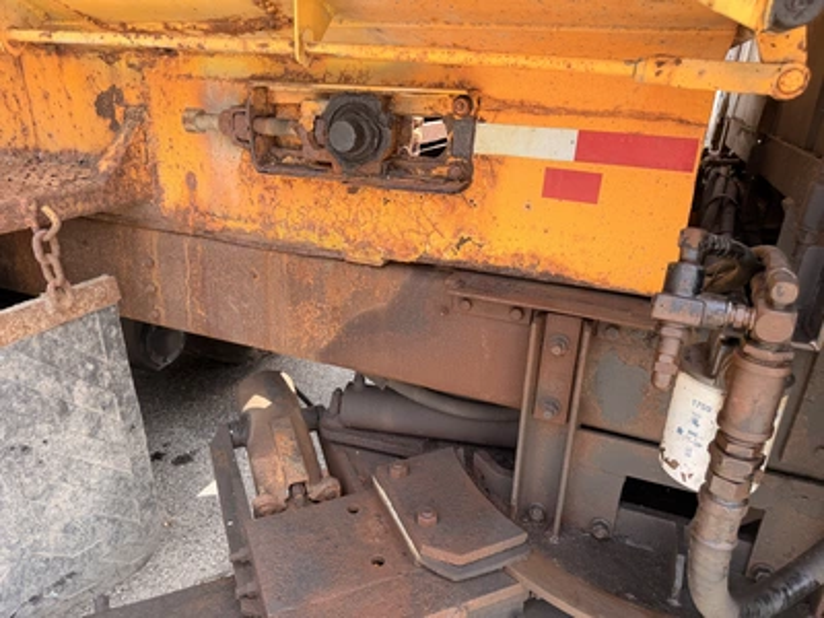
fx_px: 571
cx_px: 412
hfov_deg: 71.6
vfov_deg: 56.8
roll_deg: +1.4
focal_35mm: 24
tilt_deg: -20.4
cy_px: 309
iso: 100
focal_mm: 6.76
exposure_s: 1/571
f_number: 1.78
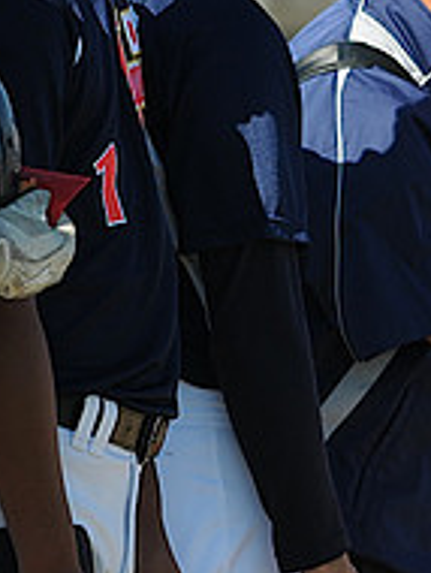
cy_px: 119
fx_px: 21831
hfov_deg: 1.1
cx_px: 802
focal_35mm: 1318
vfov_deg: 1.5
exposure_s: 1/1000
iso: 200
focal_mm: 300
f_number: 4
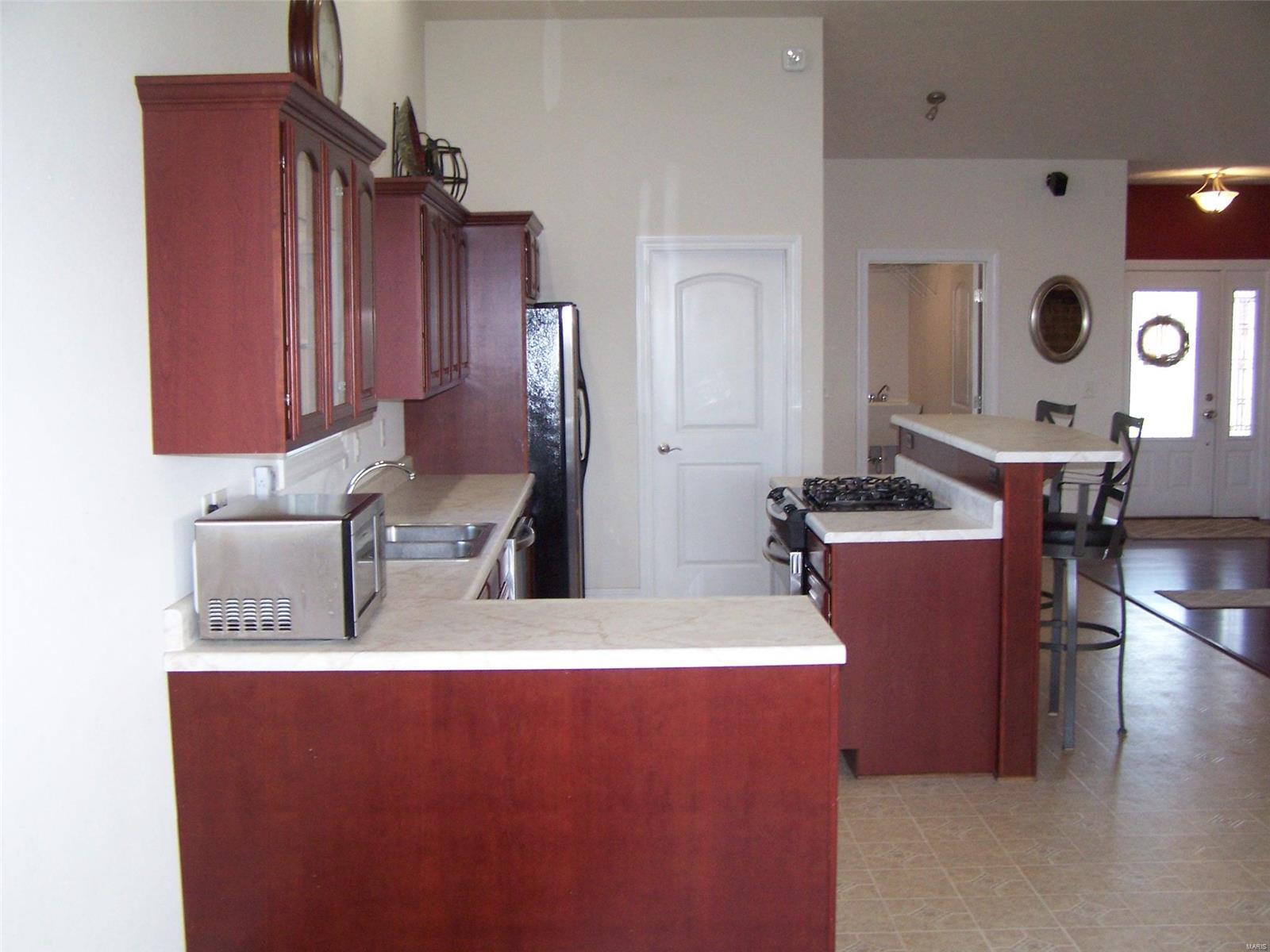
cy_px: 476
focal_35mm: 38
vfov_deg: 37.7
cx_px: 635
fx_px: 1394
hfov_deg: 49.0
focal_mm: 6.3
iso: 140
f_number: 2.8
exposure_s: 1/60
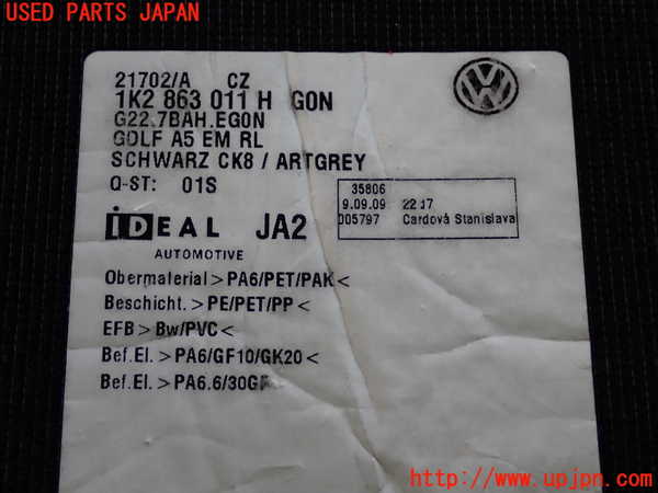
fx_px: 1179
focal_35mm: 62
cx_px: 329
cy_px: 246
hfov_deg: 31.2
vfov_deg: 23.7
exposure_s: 1/60
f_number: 3.6
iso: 200
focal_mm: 11.09
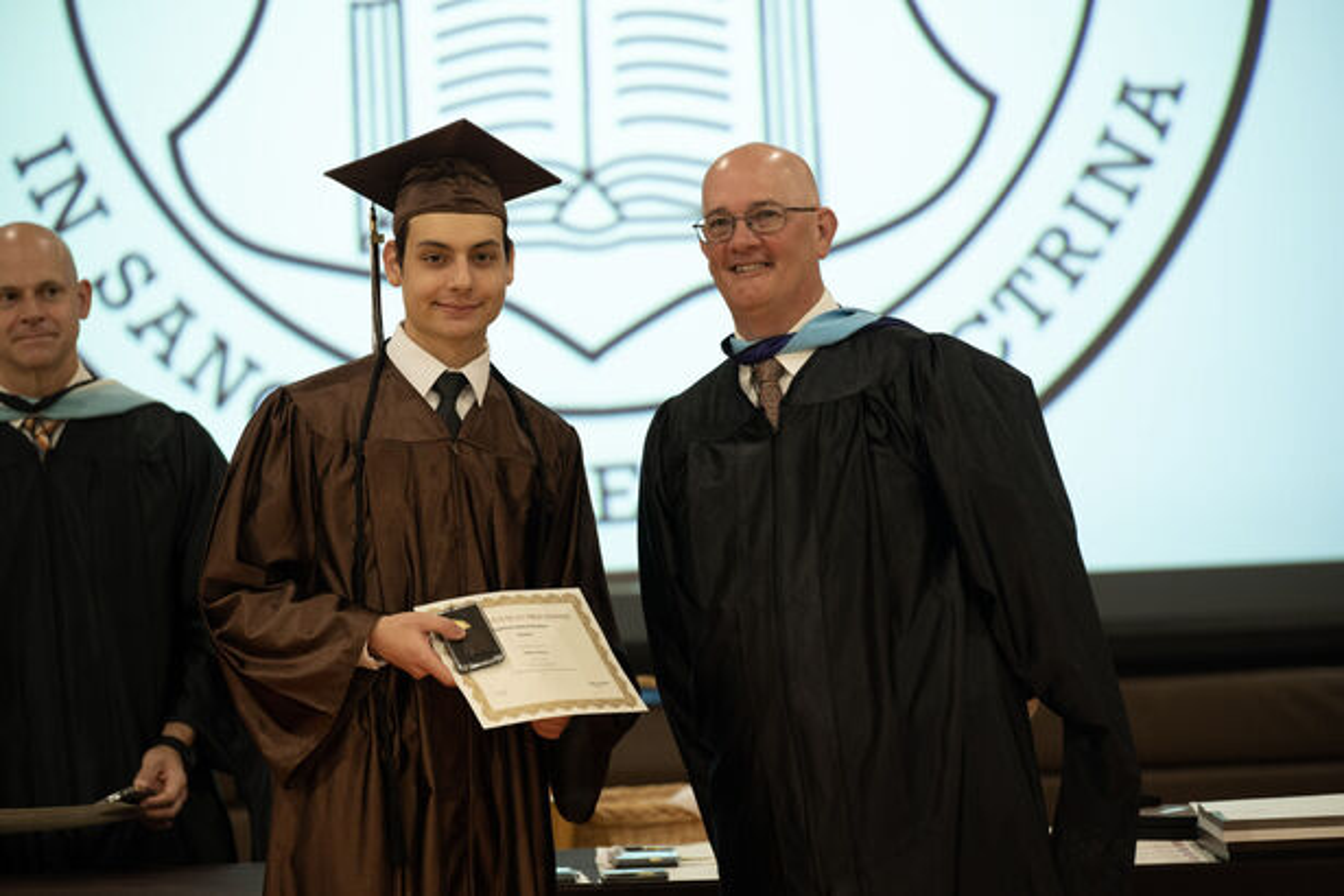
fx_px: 7093
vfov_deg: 7.2
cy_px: 448
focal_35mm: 190
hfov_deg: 10.8
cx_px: 672
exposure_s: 1/100
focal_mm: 190
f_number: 4
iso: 1600
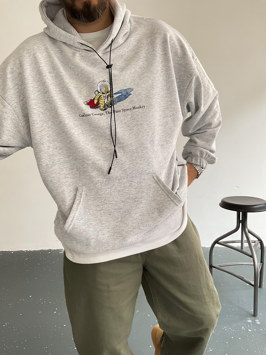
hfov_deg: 48.2
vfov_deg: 61.7
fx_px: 297
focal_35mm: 29
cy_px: 178
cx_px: 133
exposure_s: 1/120
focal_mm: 3
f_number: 1.8
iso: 40
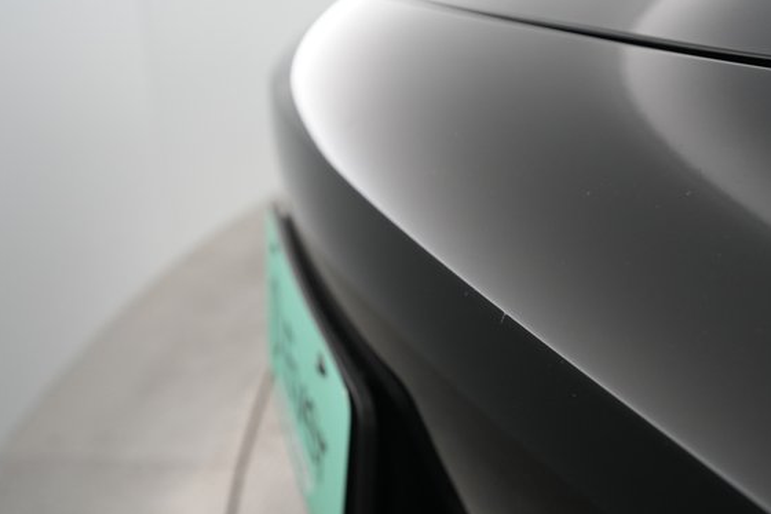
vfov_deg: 41.1
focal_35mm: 32
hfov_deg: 58.7
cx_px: 369
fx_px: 685
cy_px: 260
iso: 3200
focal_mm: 28
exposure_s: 1/100
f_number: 4.5
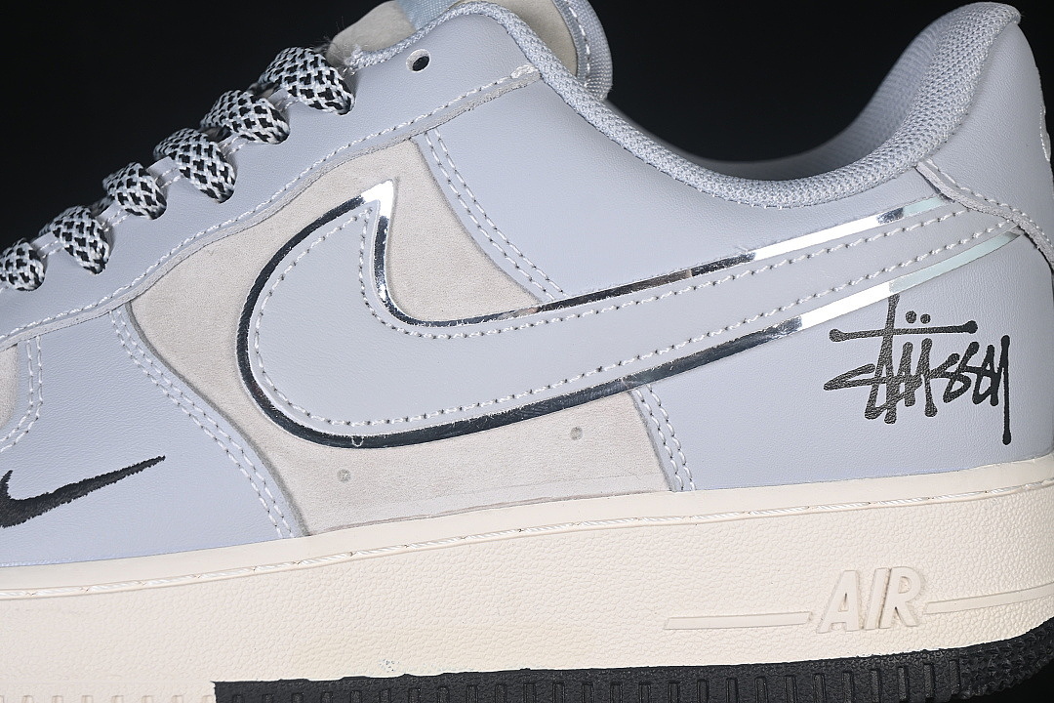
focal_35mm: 75
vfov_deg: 18.2
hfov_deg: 27.0
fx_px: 2196
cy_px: 352
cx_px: 527
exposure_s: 1/80
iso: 160
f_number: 7.1
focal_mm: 50
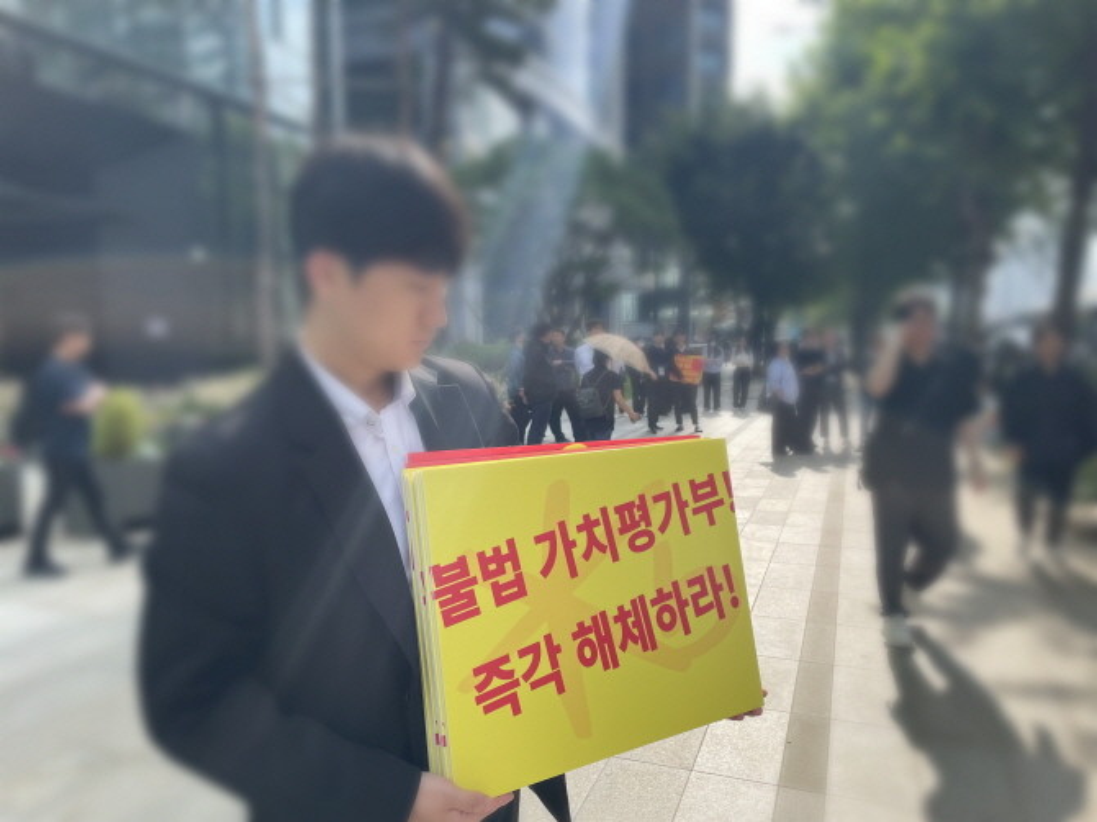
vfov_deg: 53.0
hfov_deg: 67.3
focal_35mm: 26
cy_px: 411
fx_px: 824
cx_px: 548
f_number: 1.6
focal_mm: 4.2
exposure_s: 1/940
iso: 32
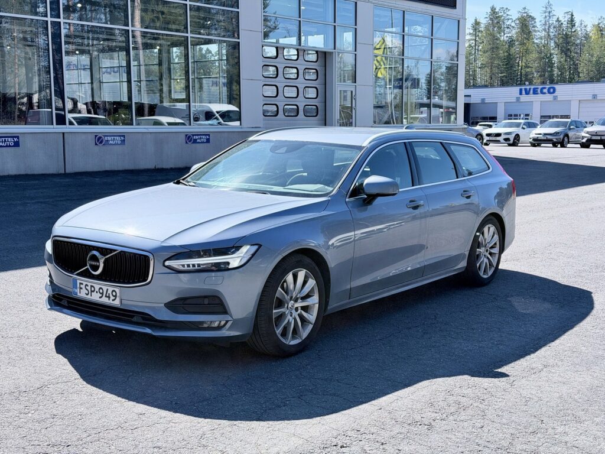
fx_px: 839
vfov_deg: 30.3
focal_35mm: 48
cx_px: 302
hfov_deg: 39.7
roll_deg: +0.4
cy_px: 227
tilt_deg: -6.5
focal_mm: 6.76
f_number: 1.78
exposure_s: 1/3226
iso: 100
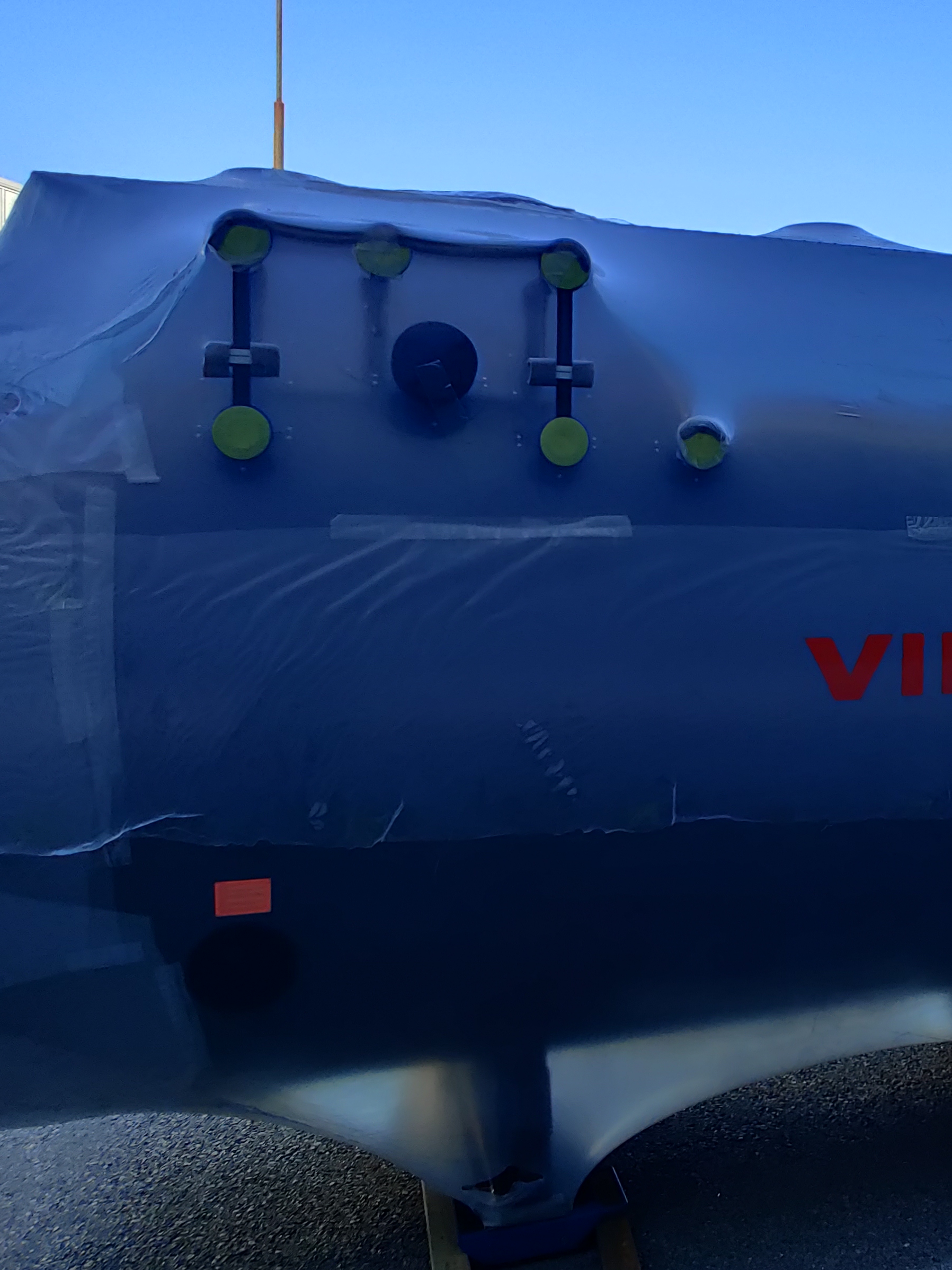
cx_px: 787
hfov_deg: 50.8
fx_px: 917
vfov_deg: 68.7
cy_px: 511
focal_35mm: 25
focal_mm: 2.25
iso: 100
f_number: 2.2
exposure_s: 1/258
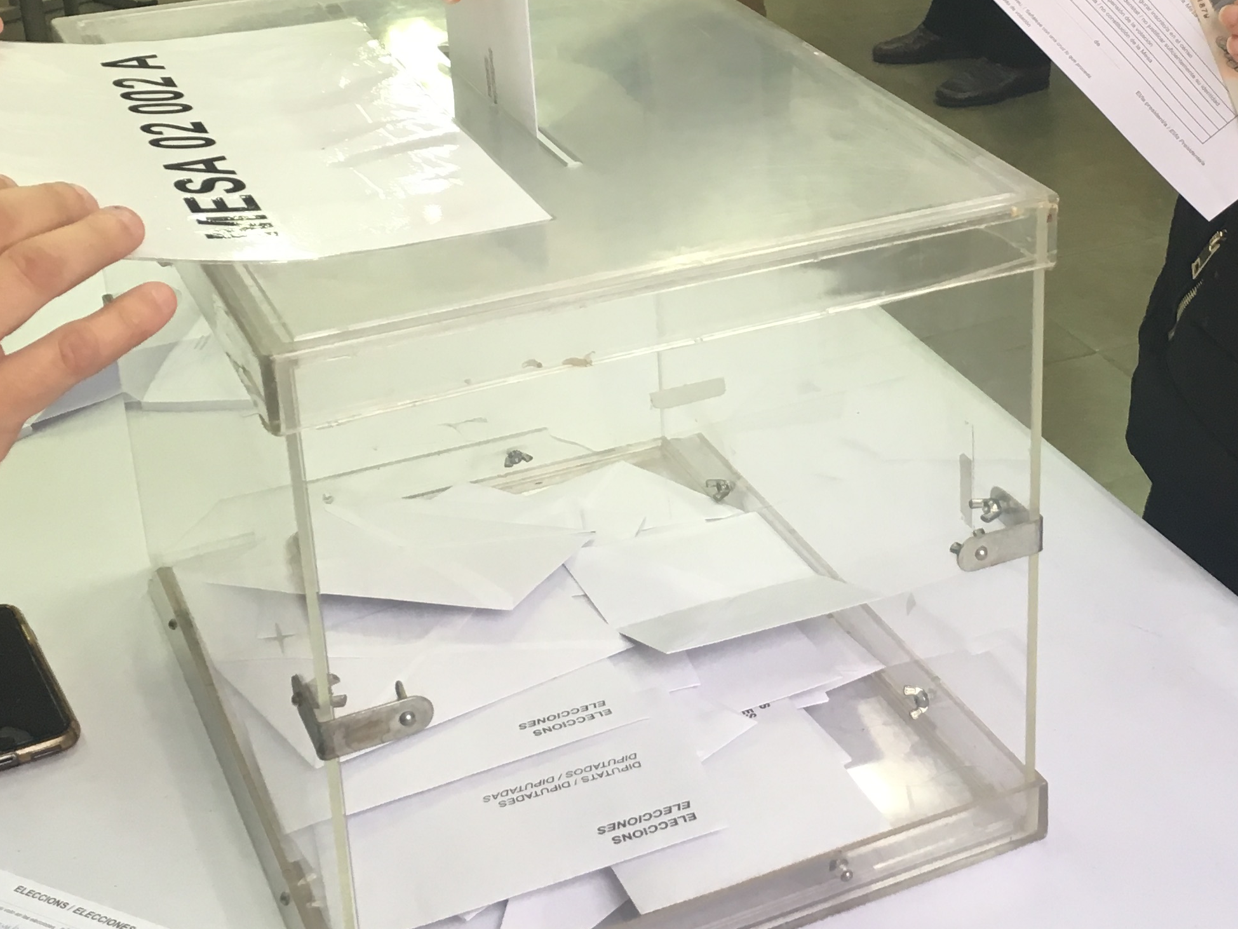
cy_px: 261
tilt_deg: -21.8
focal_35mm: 60
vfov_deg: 24.2
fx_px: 2146
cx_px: 962
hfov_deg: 31.5
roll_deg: +0.2
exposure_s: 1/33
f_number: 2.2
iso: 64
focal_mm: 4.15
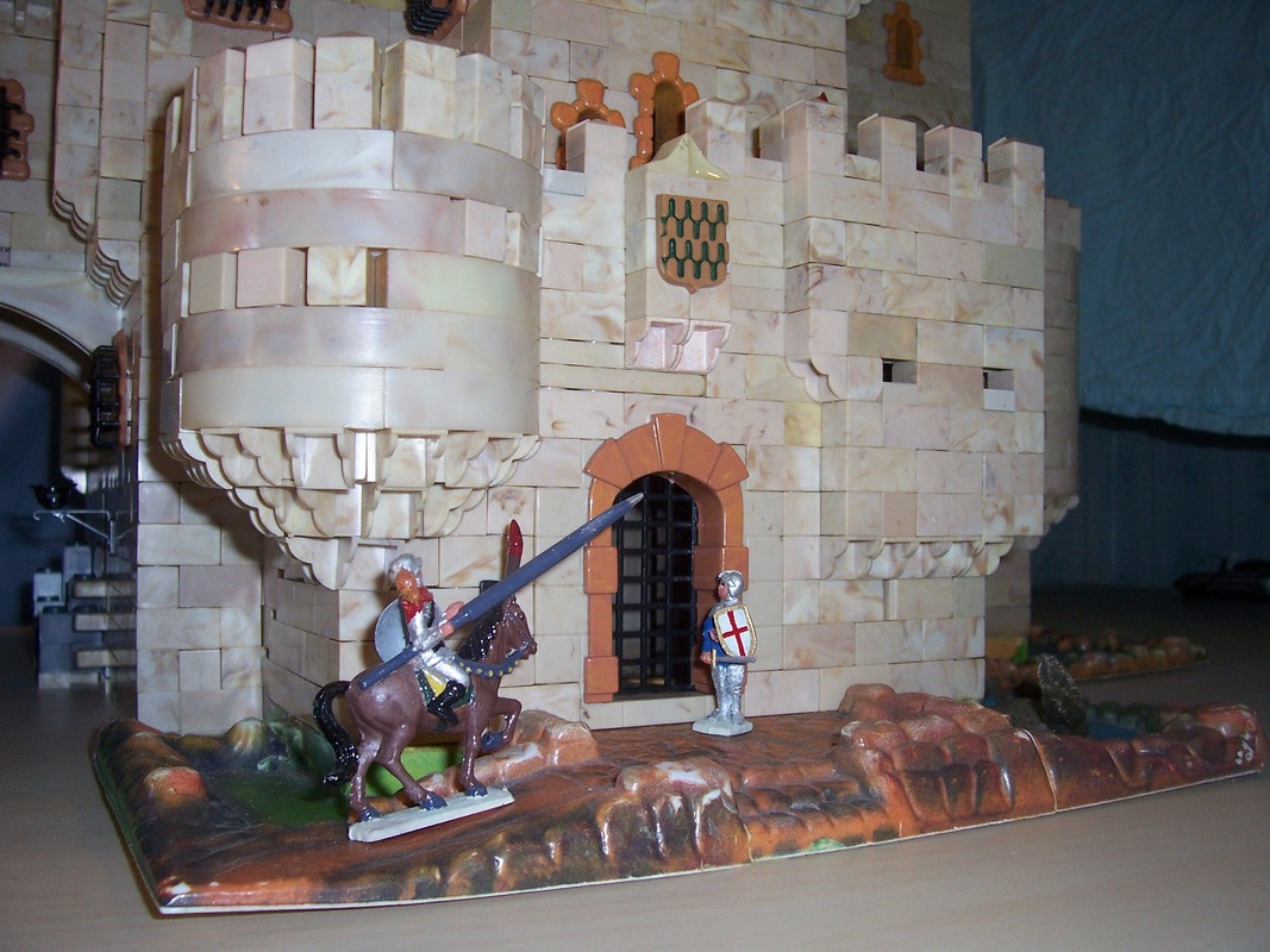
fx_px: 1247
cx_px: 635
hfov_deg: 54.0
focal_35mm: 34
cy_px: 476
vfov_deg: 41.8
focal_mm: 5.6
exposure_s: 1/60
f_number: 2.7
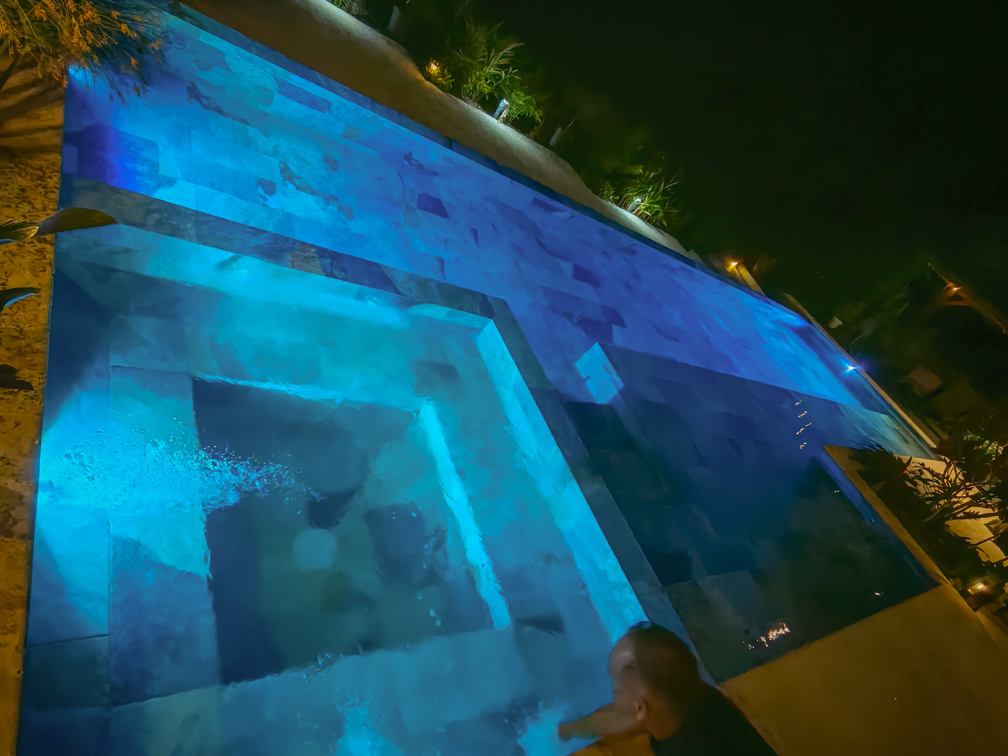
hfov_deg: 81.7
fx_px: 582
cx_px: 475
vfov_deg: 66.0
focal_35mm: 20
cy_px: 377
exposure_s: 1/20
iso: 2000
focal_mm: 1.96
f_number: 2.2
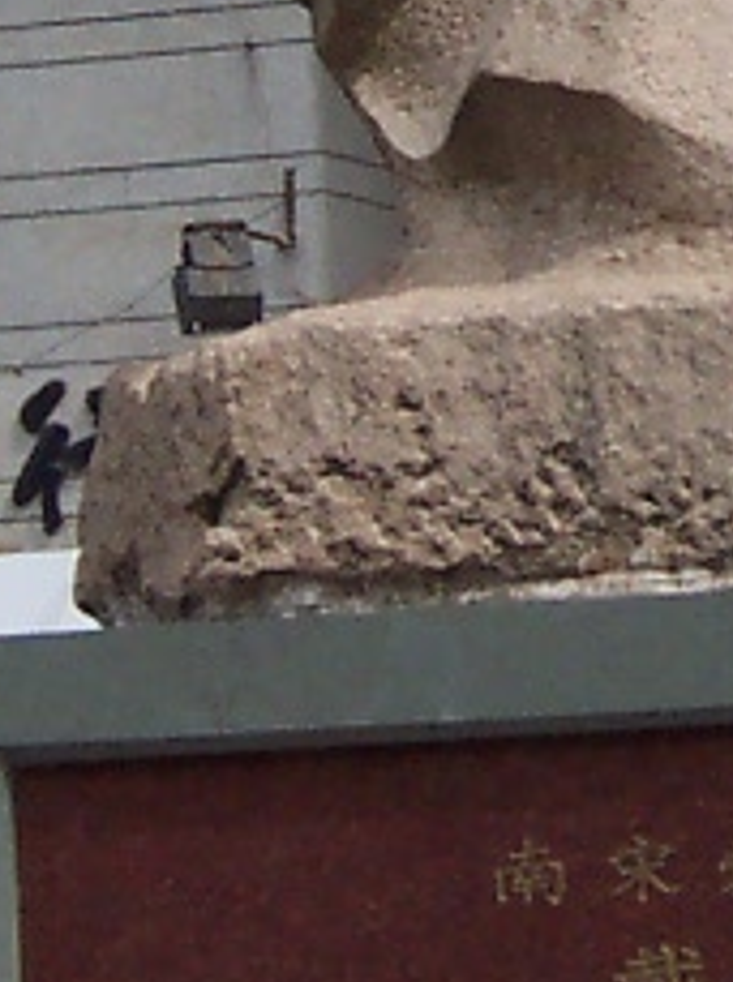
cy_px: -120
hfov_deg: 5.4
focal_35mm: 273
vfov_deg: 7.2
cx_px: 909
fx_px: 7729
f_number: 4.8
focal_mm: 8
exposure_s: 1/500
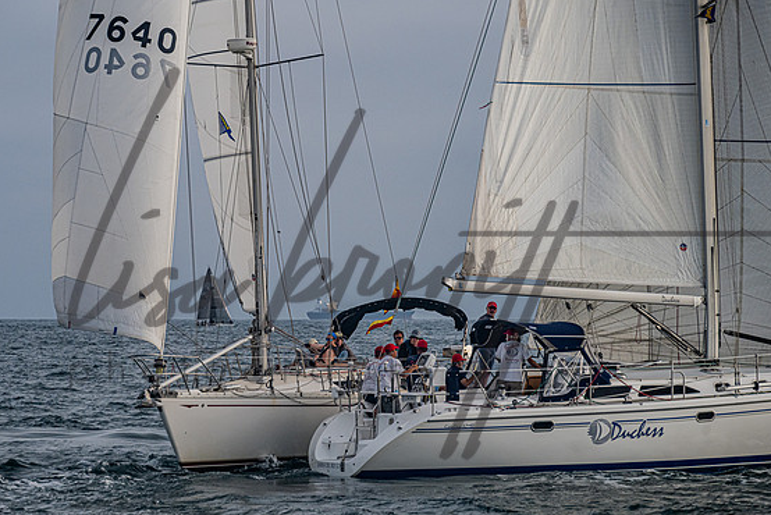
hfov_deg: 10.1
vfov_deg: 6.8
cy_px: 238
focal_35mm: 203
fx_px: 4350
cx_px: 297
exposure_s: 1/1250
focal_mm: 160
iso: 400
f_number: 6.3
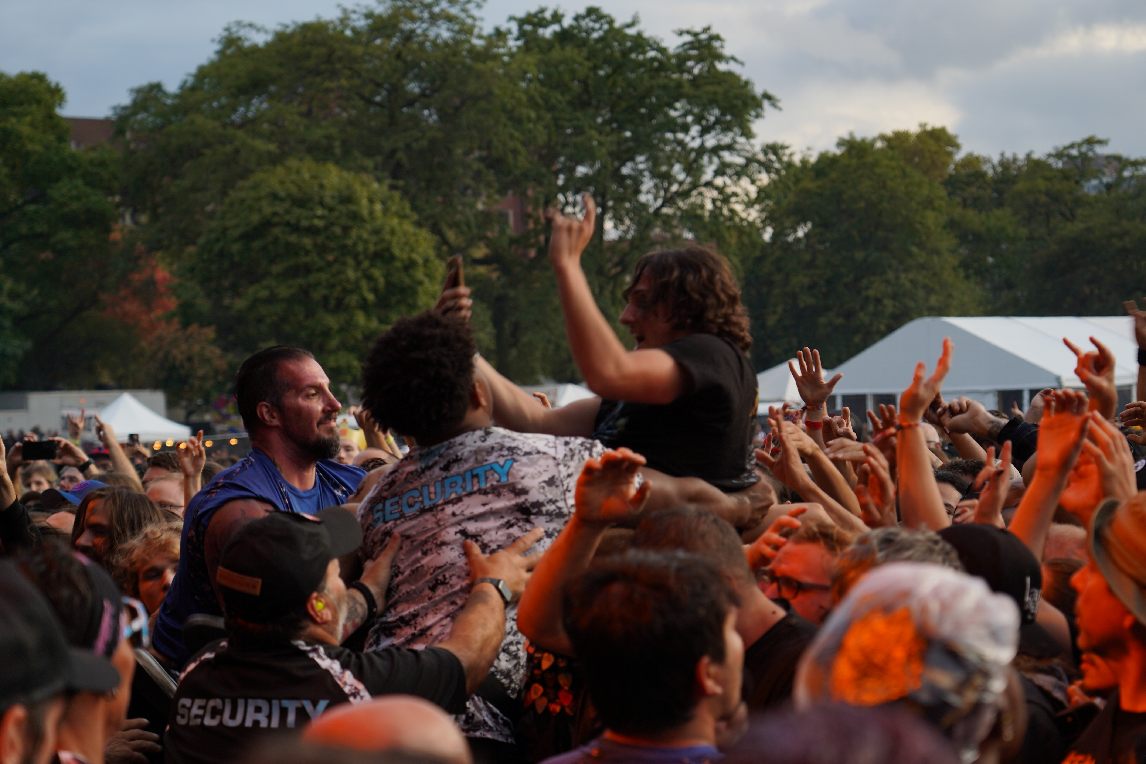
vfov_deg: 15.4
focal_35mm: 89
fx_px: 2833
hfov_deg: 22.9
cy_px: 403
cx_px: 624
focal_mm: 80
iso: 100
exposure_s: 1/100
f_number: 4.5
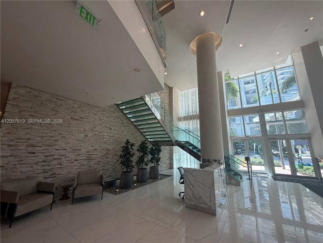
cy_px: 122
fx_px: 131
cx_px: 162
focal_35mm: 14
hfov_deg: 102.1
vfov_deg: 85.7
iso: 100
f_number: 2.2
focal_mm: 2.22
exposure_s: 1/120
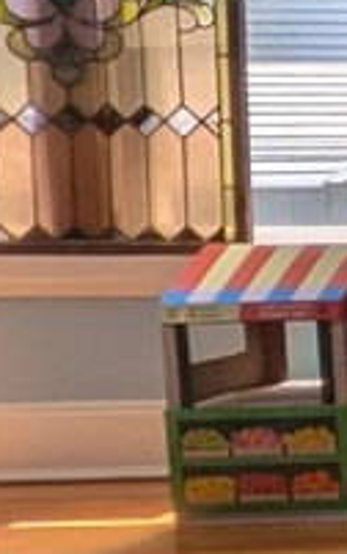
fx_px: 1374
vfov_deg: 22.8
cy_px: 234
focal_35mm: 91
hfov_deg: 7.4
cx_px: 1528
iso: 52
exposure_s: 1/237
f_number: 1.7
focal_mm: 2.02
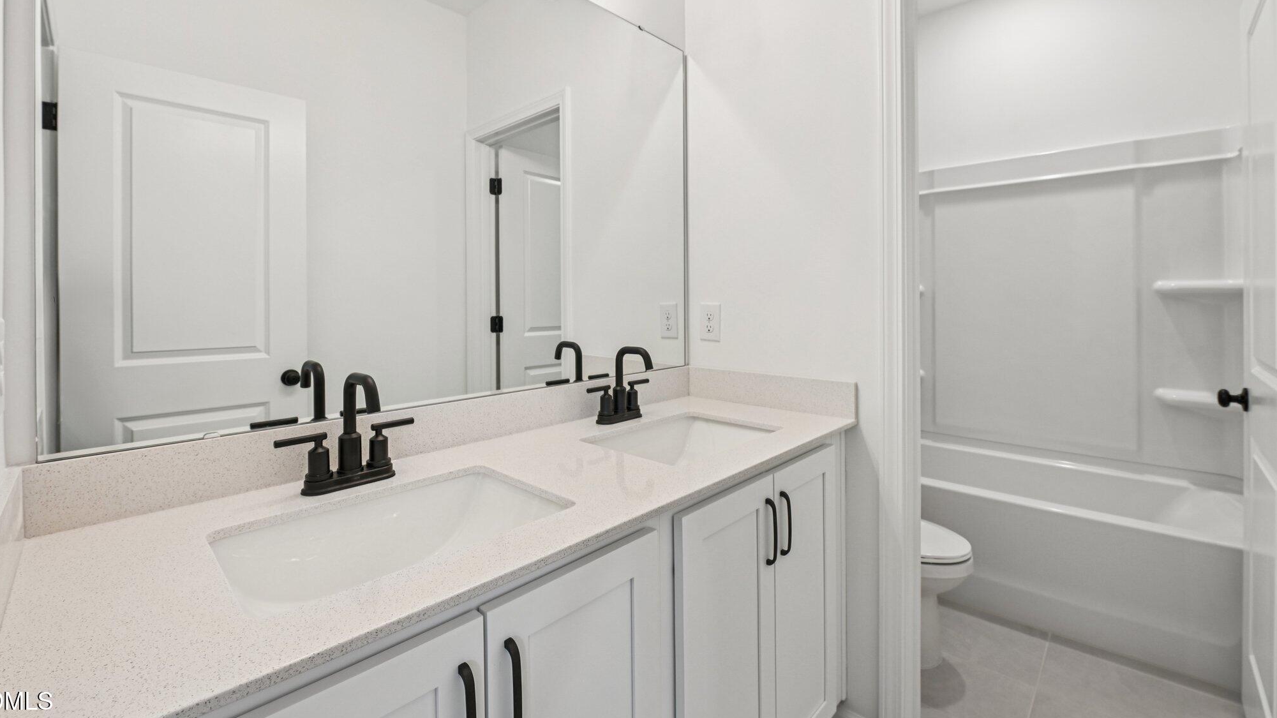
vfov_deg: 70.1
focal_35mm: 15
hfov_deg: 103.0
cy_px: 306
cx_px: 636
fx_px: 508
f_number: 9
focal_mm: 14
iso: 200
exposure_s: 1/25
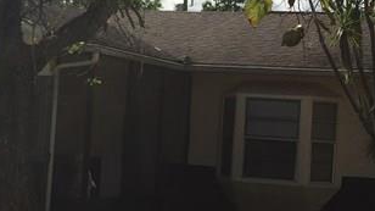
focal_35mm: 105
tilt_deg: +0.0
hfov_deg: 20.3
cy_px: 154
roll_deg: -3.9
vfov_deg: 11.5
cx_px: 223
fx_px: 1044
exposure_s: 1/2639
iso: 32
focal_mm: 4.15
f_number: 2.2
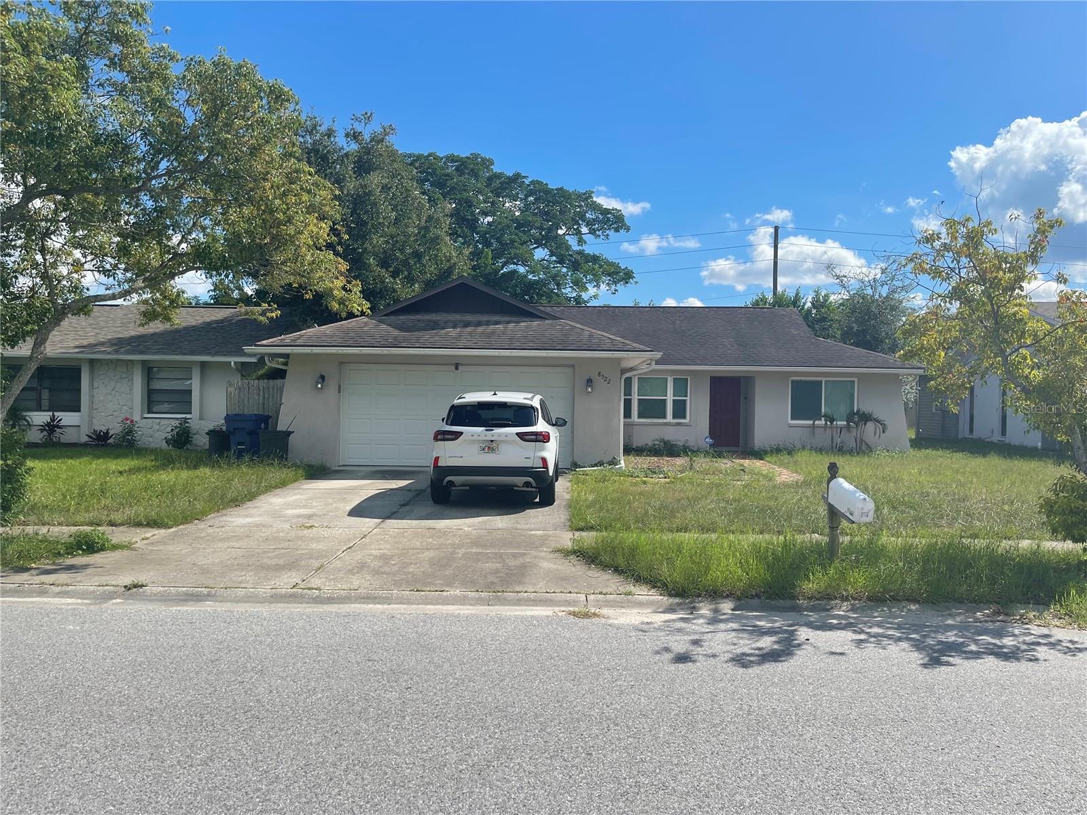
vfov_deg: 54.9
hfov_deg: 69.4
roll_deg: -0.5
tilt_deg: -1.2
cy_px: 408
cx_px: 544
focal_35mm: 25
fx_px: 785
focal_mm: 5.1
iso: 32
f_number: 1.6
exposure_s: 1/4348
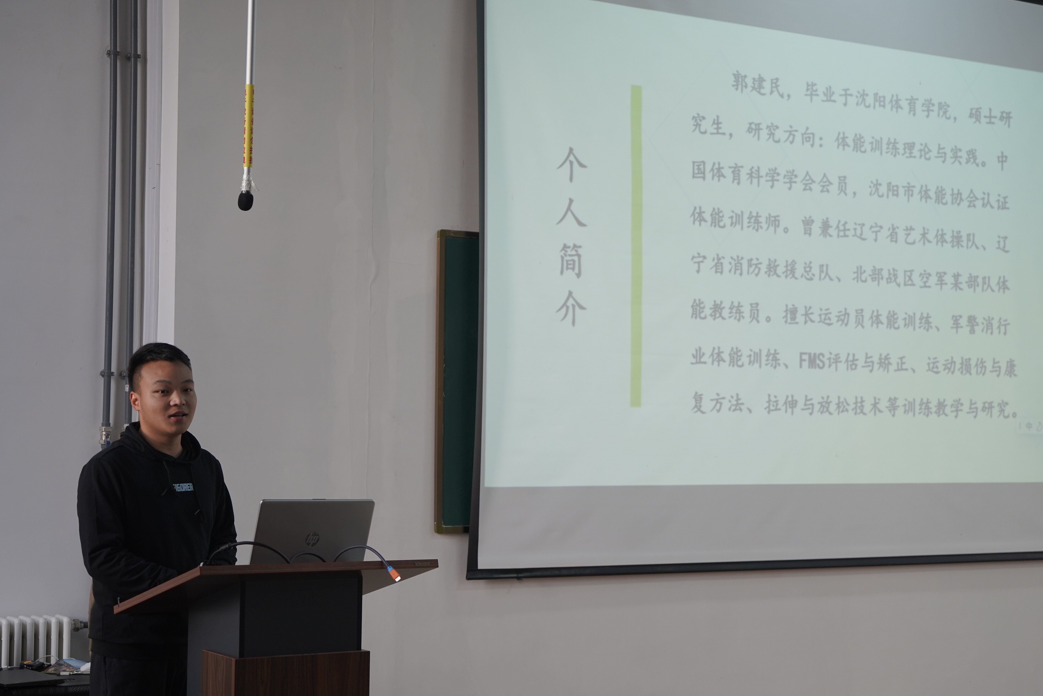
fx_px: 1767
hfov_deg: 32.9
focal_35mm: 61
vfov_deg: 22.3
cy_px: 384
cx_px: 574
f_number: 4
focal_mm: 55
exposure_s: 1/160
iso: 640
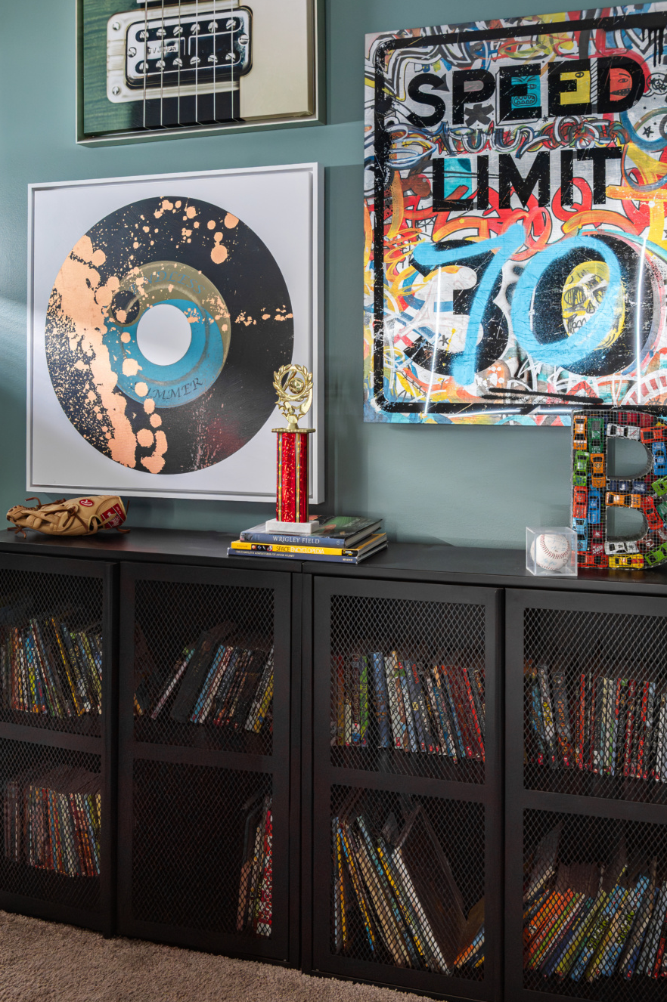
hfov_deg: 37.8
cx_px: 341
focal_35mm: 35
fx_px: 974
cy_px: 442
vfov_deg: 54.3
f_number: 7.1
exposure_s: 6
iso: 1000
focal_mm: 29
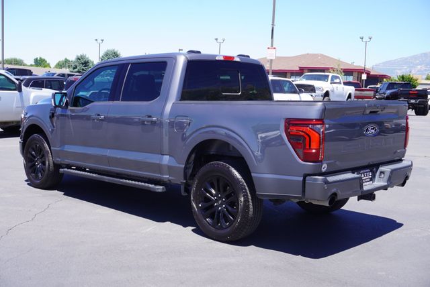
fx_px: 538
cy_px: 144
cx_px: 215
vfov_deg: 29.9
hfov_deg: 43.6
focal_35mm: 45
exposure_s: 1/100
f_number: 8
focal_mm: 30
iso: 100
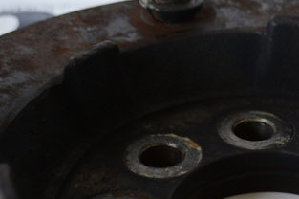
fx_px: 714
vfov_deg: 15.6
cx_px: 245
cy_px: 186
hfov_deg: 23.3
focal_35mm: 86
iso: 400
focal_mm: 28
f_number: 4.5
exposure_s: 1/100
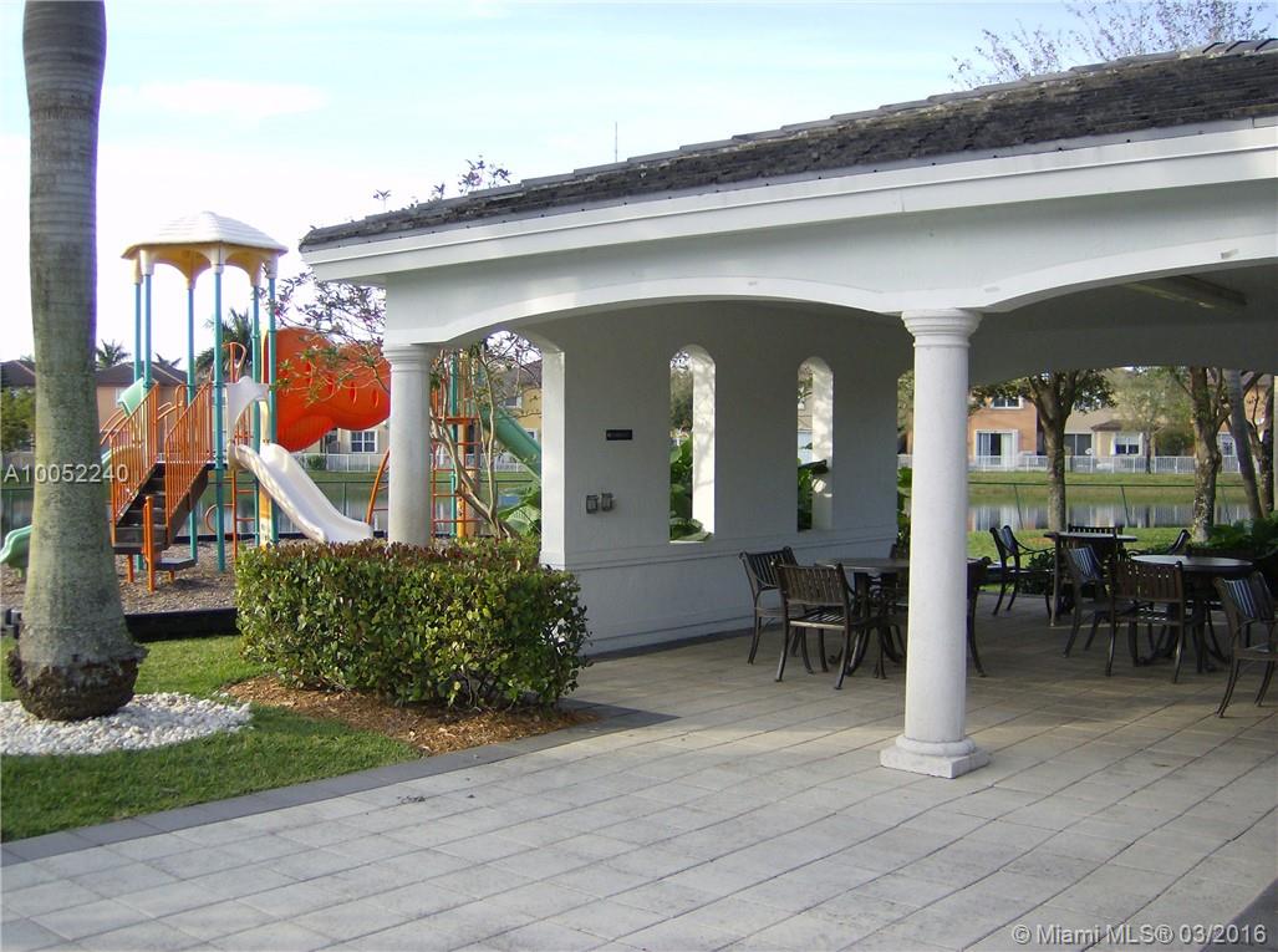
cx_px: 639
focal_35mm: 36
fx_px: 1326
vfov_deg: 39.5
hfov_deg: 51.5
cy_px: 476
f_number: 2.8
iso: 100
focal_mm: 6
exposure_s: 1/311
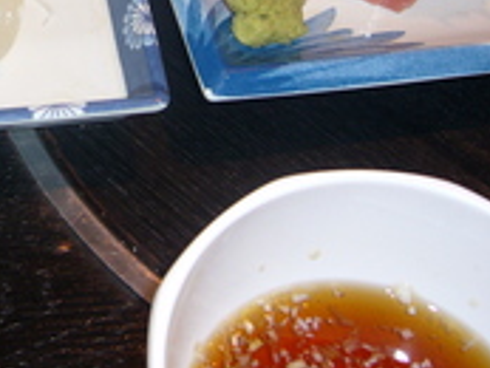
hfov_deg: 22.4
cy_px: -64
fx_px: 1204
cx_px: 48
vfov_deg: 16.7
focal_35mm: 85
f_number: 2.8
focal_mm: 5.8
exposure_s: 1/60
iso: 80
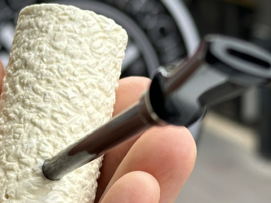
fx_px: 955
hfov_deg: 16.1
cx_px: 126
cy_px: 86
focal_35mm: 122
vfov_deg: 12.1
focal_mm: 6.86
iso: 64
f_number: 1.78
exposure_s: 1/919
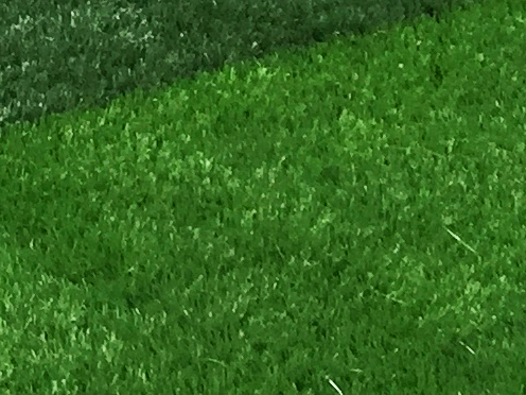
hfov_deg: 8.9
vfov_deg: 6.8
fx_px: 2902
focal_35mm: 191
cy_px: -901
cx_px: -923
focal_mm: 4.15
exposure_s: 1/2475
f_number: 2.2
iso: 32
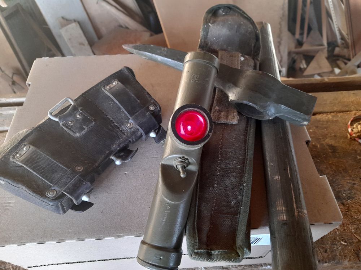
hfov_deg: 69.4
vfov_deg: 54.9
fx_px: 261
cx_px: 180
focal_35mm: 25
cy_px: 135
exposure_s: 1/50
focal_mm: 4.6
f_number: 2
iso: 400
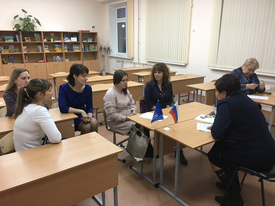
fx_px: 230
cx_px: 138
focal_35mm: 29
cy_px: 103
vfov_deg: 48.2
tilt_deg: -15.9
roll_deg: -0.2
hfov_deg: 61.7
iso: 160
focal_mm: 4.15
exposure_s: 1/33
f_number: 2.2
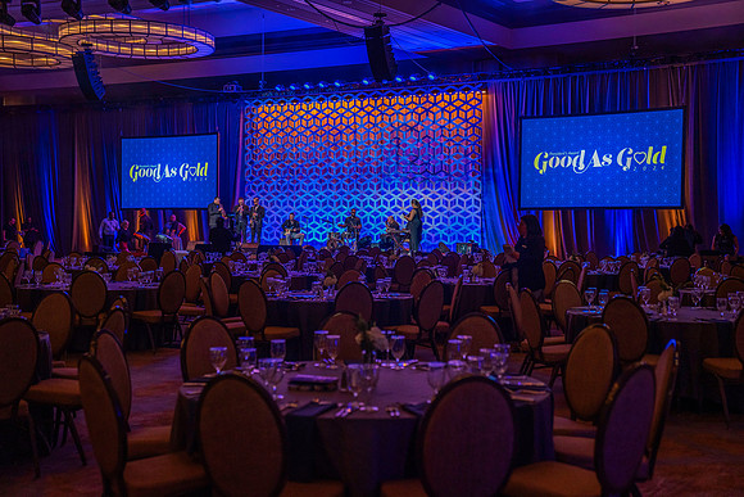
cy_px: 248
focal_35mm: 51
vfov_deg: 26.5
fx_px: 1054
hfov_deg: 38.9
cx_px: 372
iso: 1250
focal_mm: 51
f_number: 2.8
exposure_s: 1/160
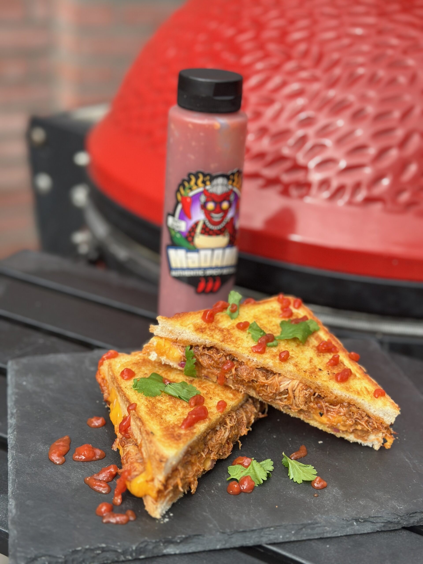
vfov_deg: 39.7
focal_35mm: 48
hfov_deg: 30.3
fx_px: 782
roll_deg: -4.4
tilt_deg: -25.1
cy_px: 282
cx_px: 212
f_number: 1.78
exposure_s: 1/1751
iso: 80
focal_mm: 6.86
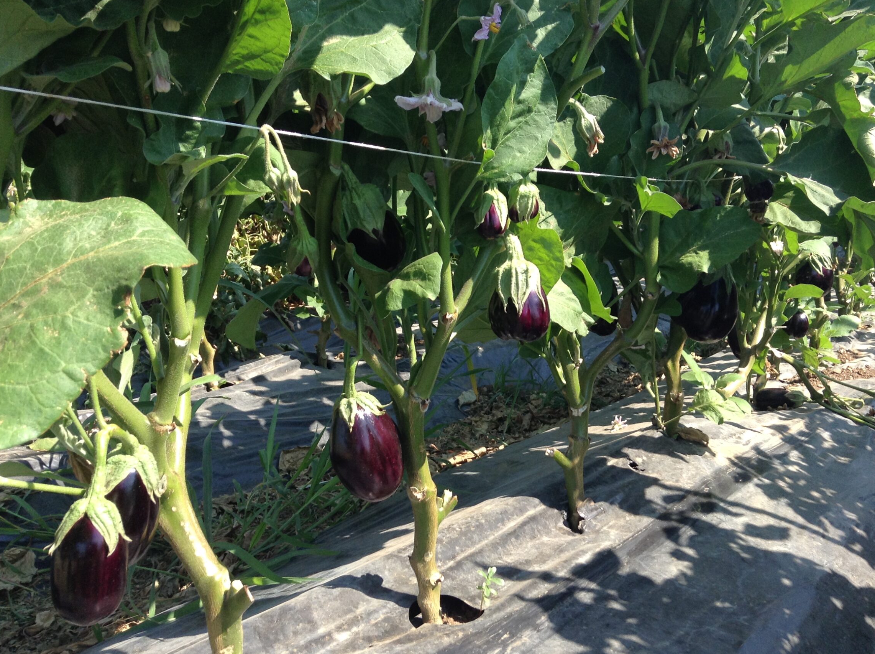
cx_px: 476
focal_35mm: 37
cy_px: 304
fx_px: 934
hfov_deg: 50.1
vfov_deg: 38.5
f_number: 2.4
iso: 25
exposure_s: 1/417
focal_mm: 3.3
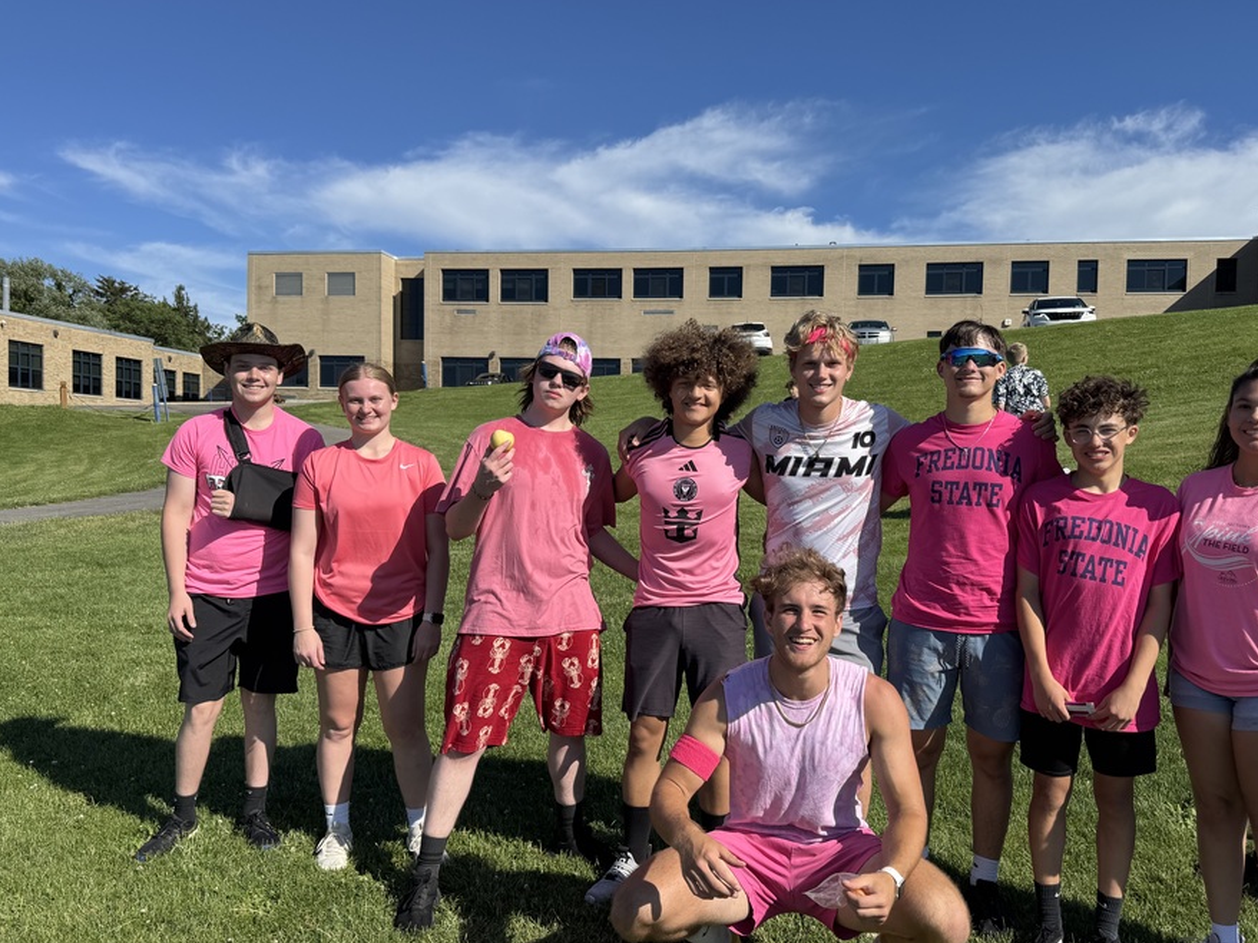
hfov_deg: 63.4
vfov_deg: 49.7
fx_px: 1017
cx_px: 676
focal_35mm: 28
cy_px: 502
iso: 80
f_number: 1.78
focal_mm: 6.76
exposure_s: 1/4310
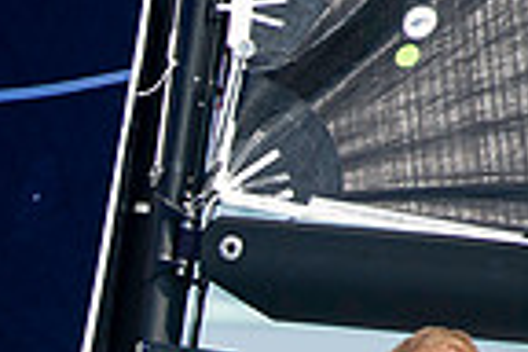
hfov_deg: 2.0
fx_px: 14988
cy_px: 532
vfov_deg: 1.3
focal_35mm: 1022
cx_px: -341
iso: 320
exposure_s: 1/2500
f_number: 4
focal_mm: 200
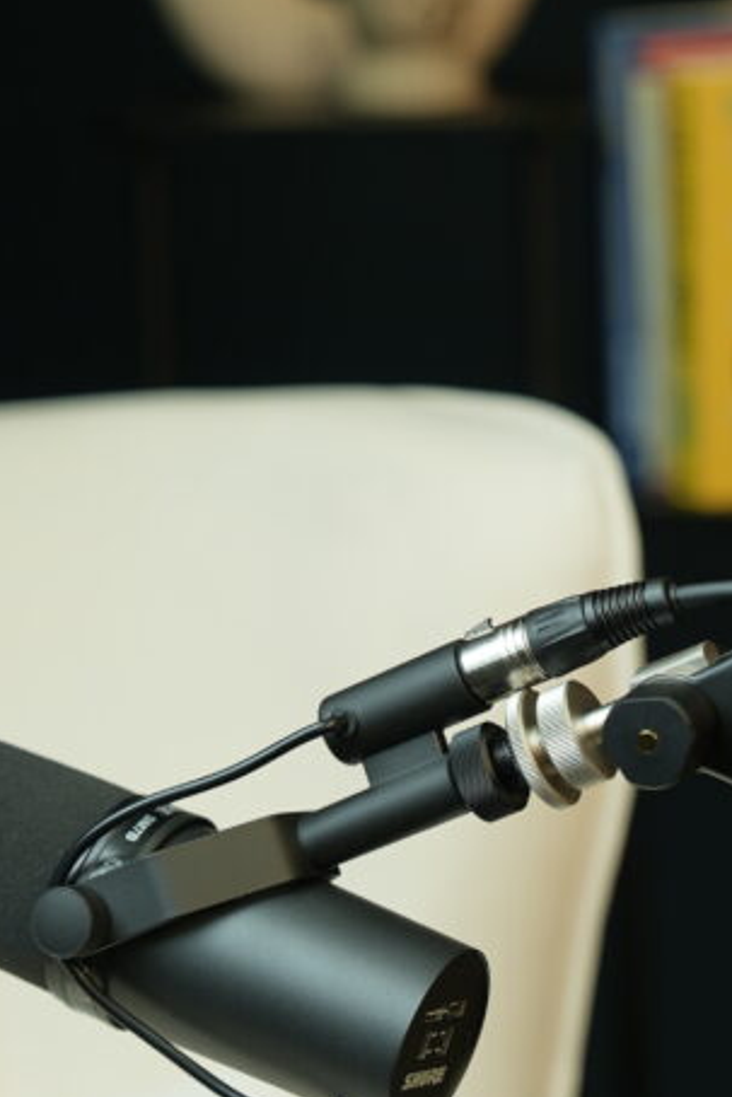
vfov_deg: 13.0
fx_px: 4815
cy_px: 416
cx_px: 227
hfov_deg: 8.7
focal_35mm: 158
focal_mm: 70
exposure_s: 1/50
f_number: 2.8
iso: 80
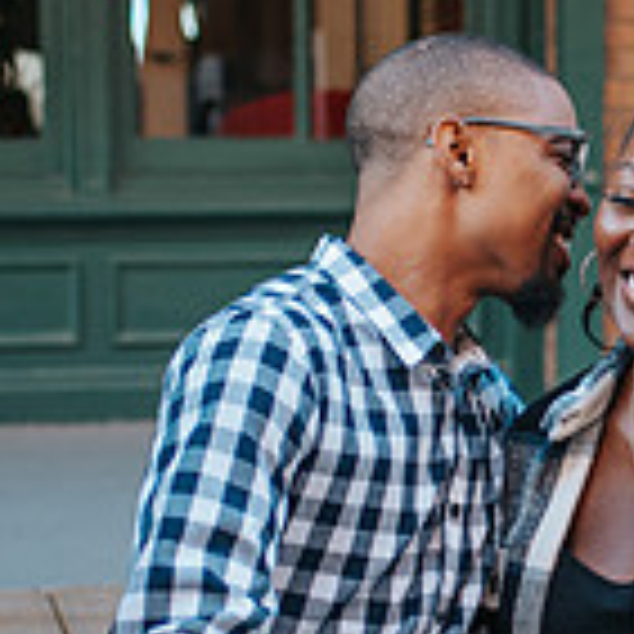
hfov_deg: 13.2
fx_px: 2694
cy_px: 491
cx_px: 658
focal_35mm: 130
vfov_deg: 13.4
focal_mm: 35
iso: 500
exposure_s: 1/640
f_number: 1.8
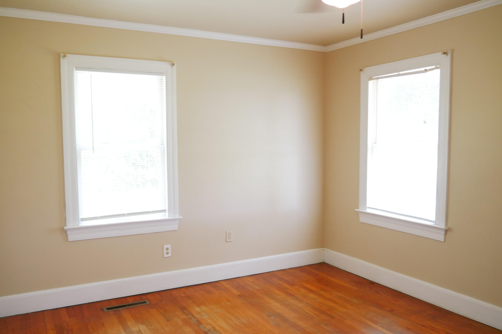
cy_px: 176
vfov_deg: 43.6
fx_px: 418
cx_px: 237
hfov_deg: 61.9
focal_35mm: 30
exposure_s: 1/60
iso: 800
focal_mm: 13
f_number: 3.5
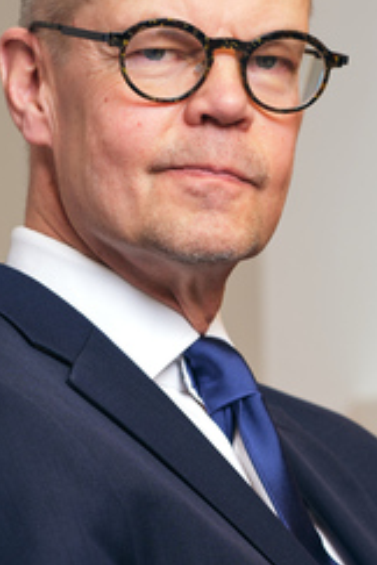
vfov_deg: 7.4
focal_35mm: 277
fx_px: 4351
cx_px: 420
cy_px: 584
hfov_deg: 4.9
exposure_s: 1/60
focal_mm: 56
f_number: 3.2
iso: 80
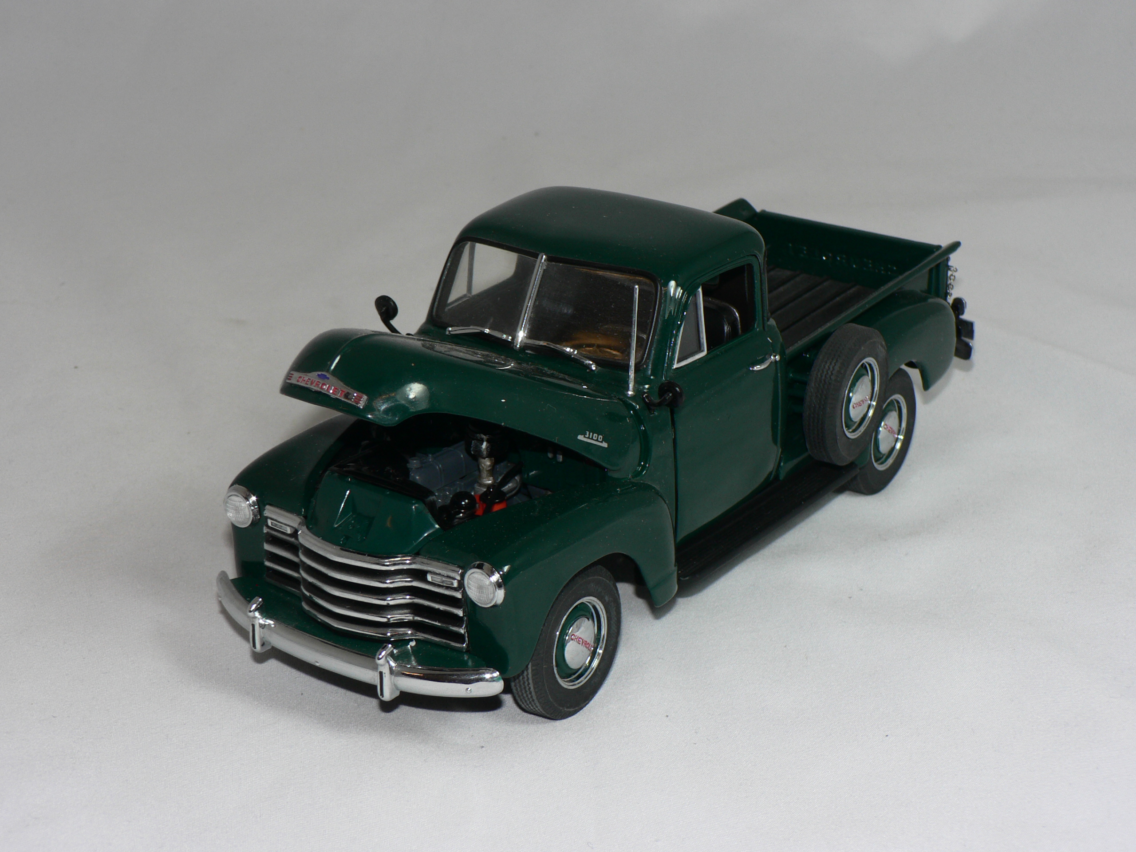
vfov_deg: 24.4
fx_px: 1969
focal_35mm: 60
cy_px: 426
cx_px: 568
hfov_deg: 32.2
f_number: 4
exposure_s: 1/60
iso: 80
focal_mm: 10.1
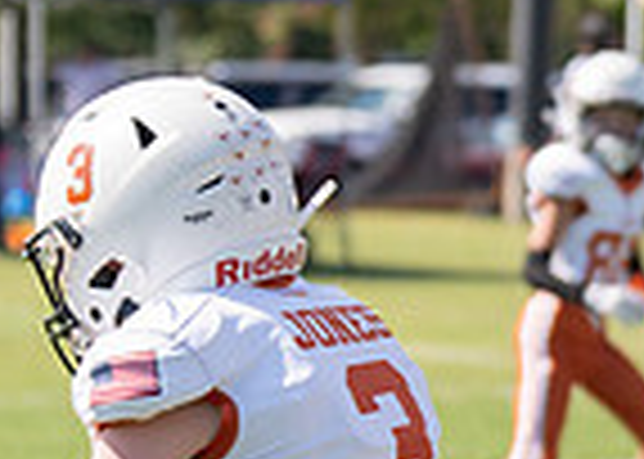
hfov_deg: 6.6
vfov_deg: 4.7
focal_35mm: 305
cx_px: 644
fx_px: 5576
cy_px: 436
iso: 100
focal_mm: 70
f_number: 2.8
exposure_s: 1/1250
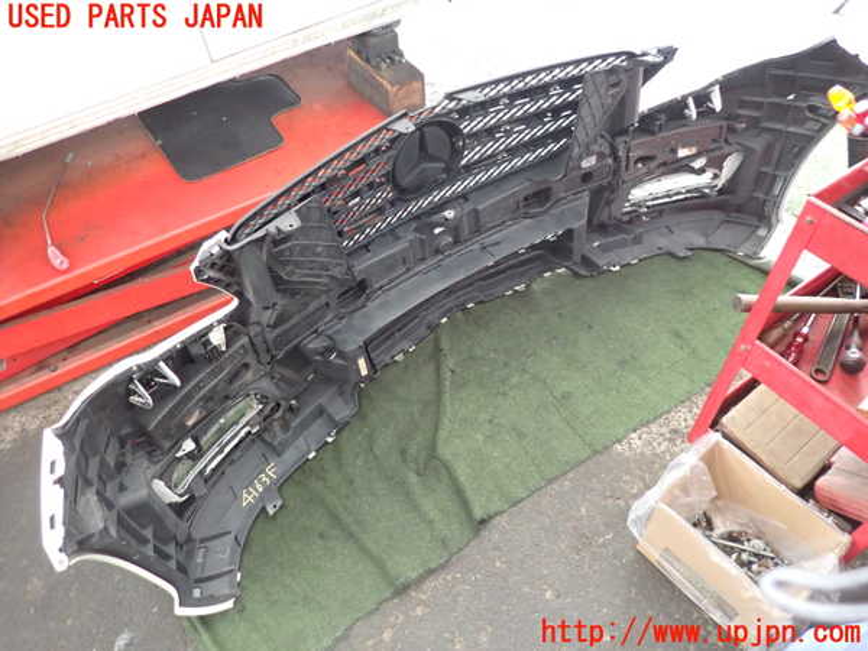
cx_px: 434
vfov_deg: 54.9
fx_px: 627
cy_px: 326
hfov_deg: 69.4
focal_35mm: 25
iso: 640
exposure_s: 1/30
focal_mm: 4.5
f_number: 2
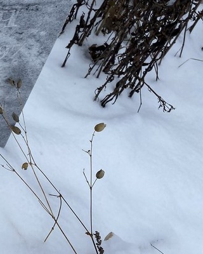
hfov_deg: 19.8
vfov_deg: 27.9
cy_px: 20
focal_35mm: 65
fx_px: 488
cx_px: -116
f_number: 1.8
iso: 32
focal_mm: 4.25
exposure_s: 1/890
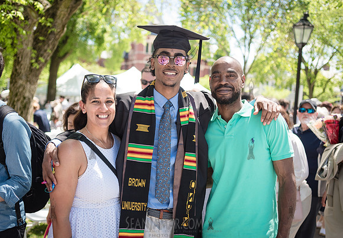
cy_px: 134
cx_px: 170
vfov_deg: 33.8
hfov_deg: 47.4
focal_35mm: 41
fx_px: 391
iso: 160
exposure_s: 1/800
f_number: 2.8
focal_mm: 35
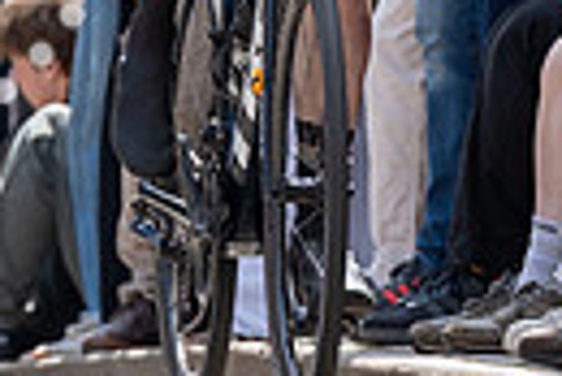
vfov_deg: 1.5
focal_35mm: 893
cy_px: -439
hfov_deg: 2.3
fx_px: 13956
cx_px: 419
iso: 640
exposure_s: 1/1000
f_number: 5
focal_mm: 200
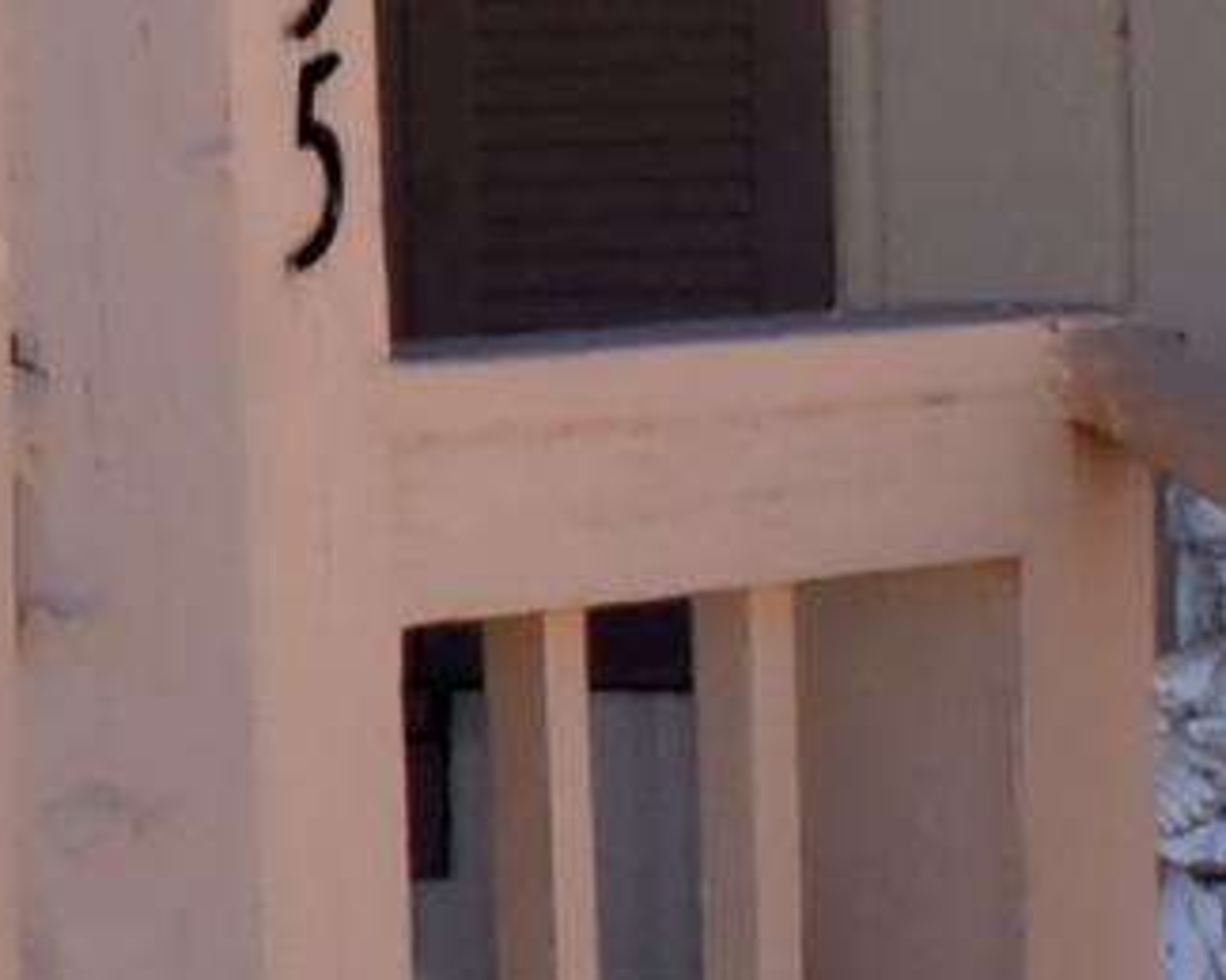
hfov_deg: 5.5
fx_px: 11970
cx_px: -2554
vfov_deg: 4.7
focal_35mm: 330
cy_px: 182
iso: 2000
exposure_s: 1/200
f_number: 22
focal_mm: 38
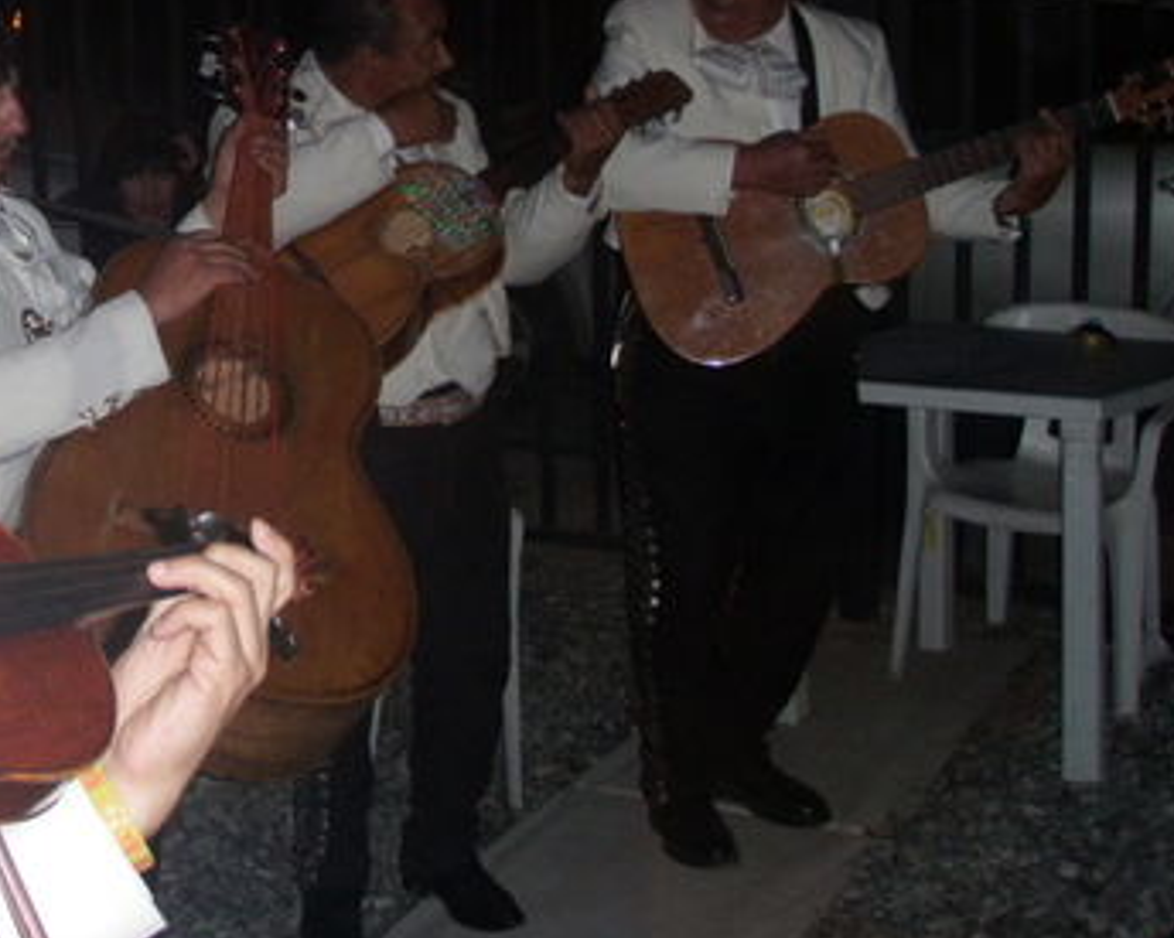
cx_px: 215
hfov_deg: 26.9
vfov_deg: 21.8
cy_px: 153
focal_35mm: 69
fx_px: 2397
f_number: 3.5
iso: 200
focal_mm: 6.7
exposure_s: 1/30
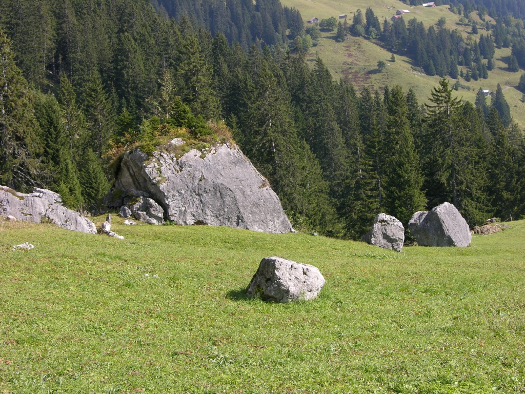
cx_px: 262
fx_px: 1183
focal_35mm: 78
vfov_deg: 18.9
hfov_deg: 25.0
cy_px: 197
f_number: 4.8
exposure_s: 1/171
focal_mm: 19.9
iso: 50
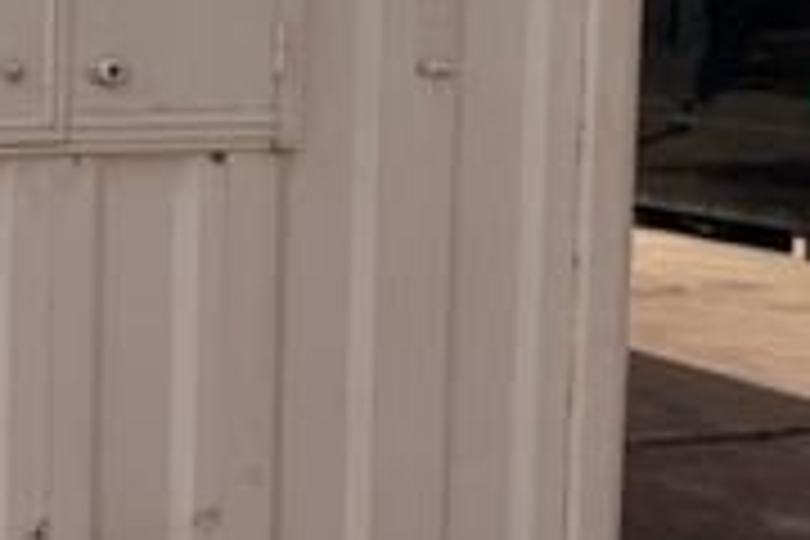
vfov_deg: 16.3
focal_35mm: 83
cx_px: -216
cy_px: 63
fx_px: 1867
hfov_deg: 22.2
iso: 80
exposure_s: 1/8130
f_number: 1.78
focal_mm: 6.76
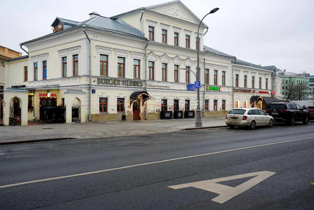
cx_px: 157
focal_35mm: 34
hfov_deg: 55.8
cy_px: 105
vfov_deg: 38.9
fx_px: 297
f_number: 8
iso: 160
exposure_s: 1/40
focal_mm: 34
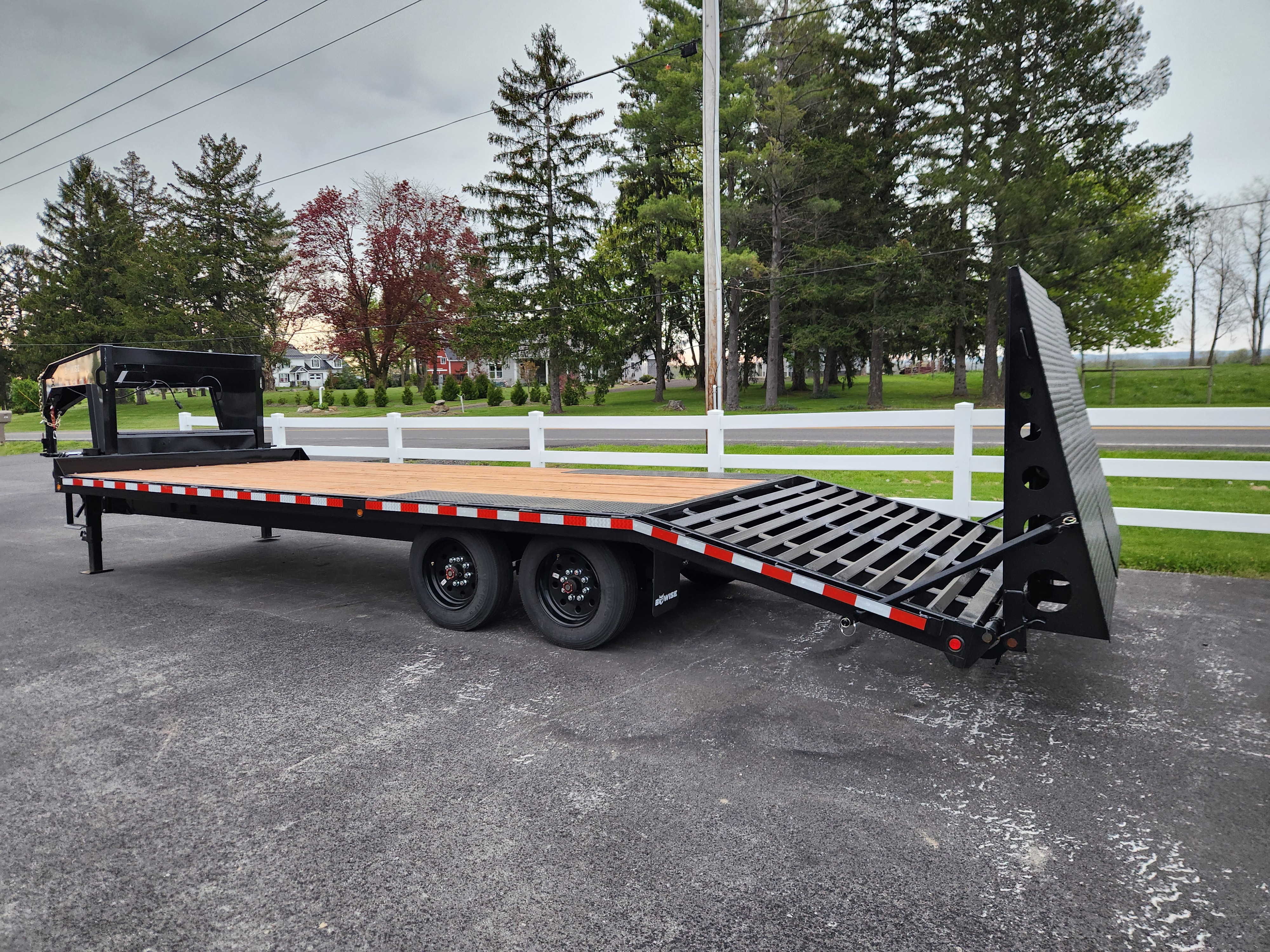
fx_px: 844
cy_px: 476
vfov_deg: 58.9
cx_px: 635
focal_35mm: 23
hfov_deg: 73.9
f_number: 1.8
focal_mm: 5.4
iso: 200
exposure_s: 1/180
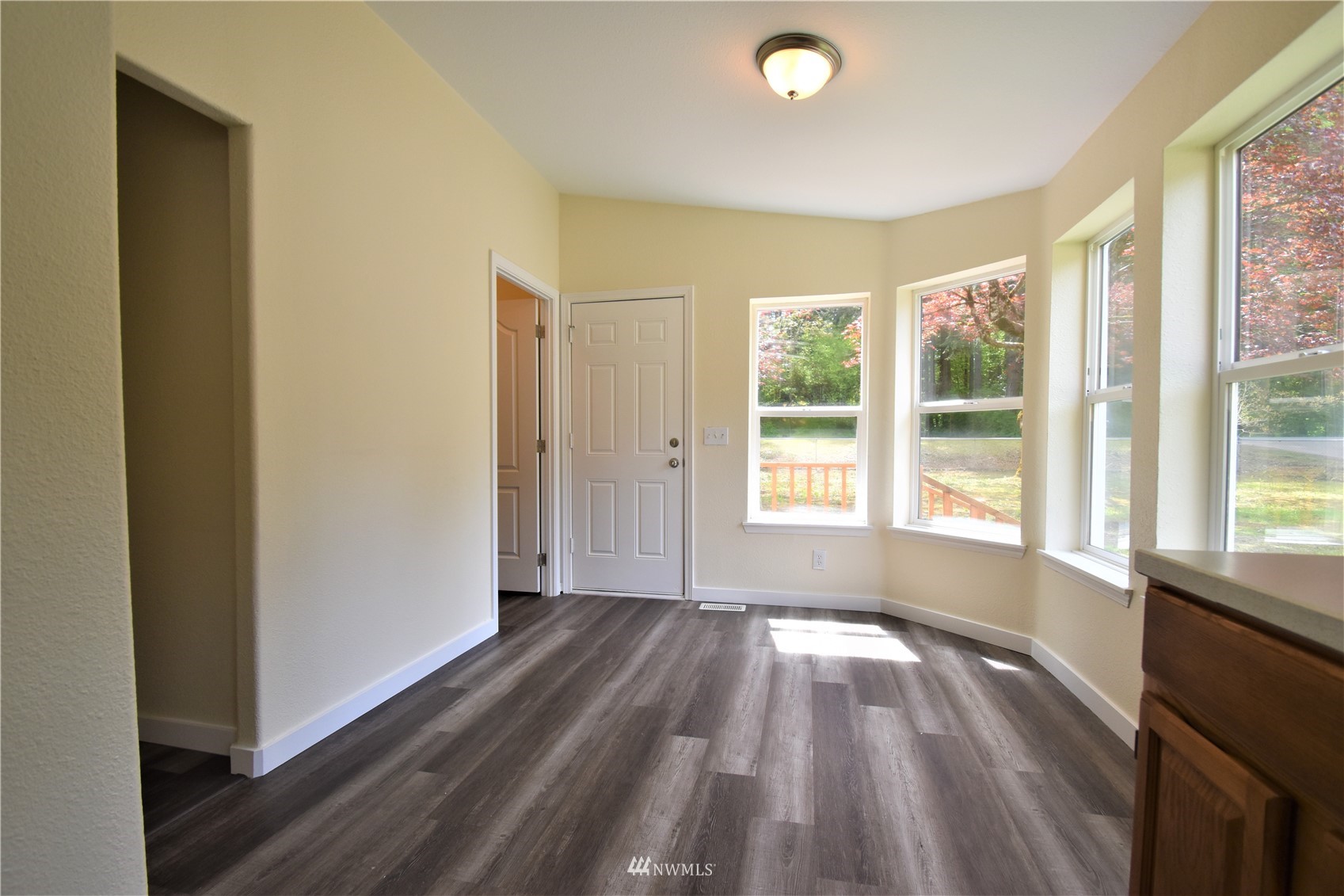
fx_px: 560
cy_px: 448
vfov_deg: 77.3
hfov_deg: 100.4
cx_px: 672
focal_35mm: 15
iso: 400
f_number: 7.1
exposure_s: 1/200
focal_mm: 10
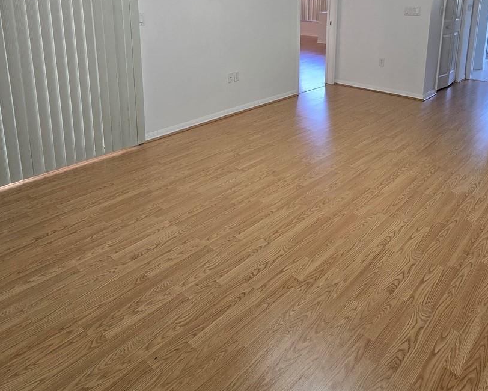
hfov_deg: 67.9
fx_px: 361
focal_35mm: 25
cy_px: 82
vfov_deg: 53.3
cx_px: 269
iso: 200
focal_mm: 2.2
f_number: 2.2
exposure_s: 1/60
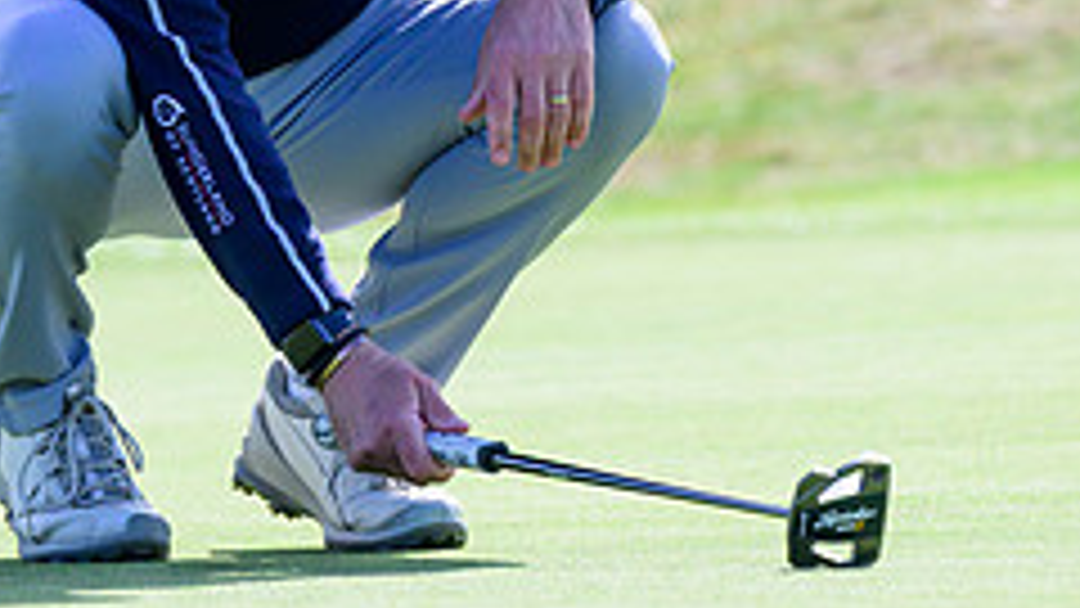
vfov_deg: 1.6
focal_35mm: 766
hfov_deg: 2.8
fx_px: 21936
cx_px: 459
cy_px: -338
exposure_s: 1/2500
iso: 1000
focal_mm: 260
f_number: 5.6
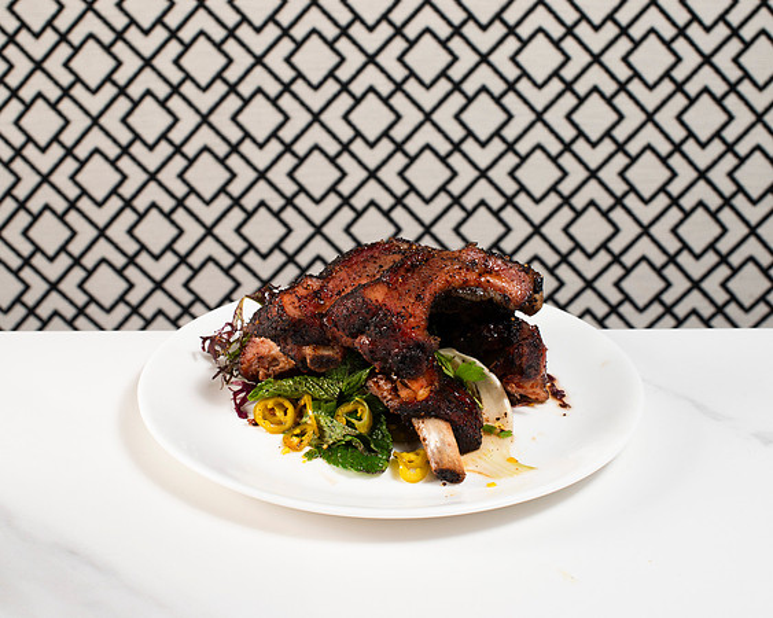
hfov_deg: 33.1
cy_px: 309
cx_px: 386
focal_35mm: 57
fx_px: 1299
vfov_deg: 26.7
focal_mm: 50
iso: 200
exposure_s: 1/200
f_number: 10
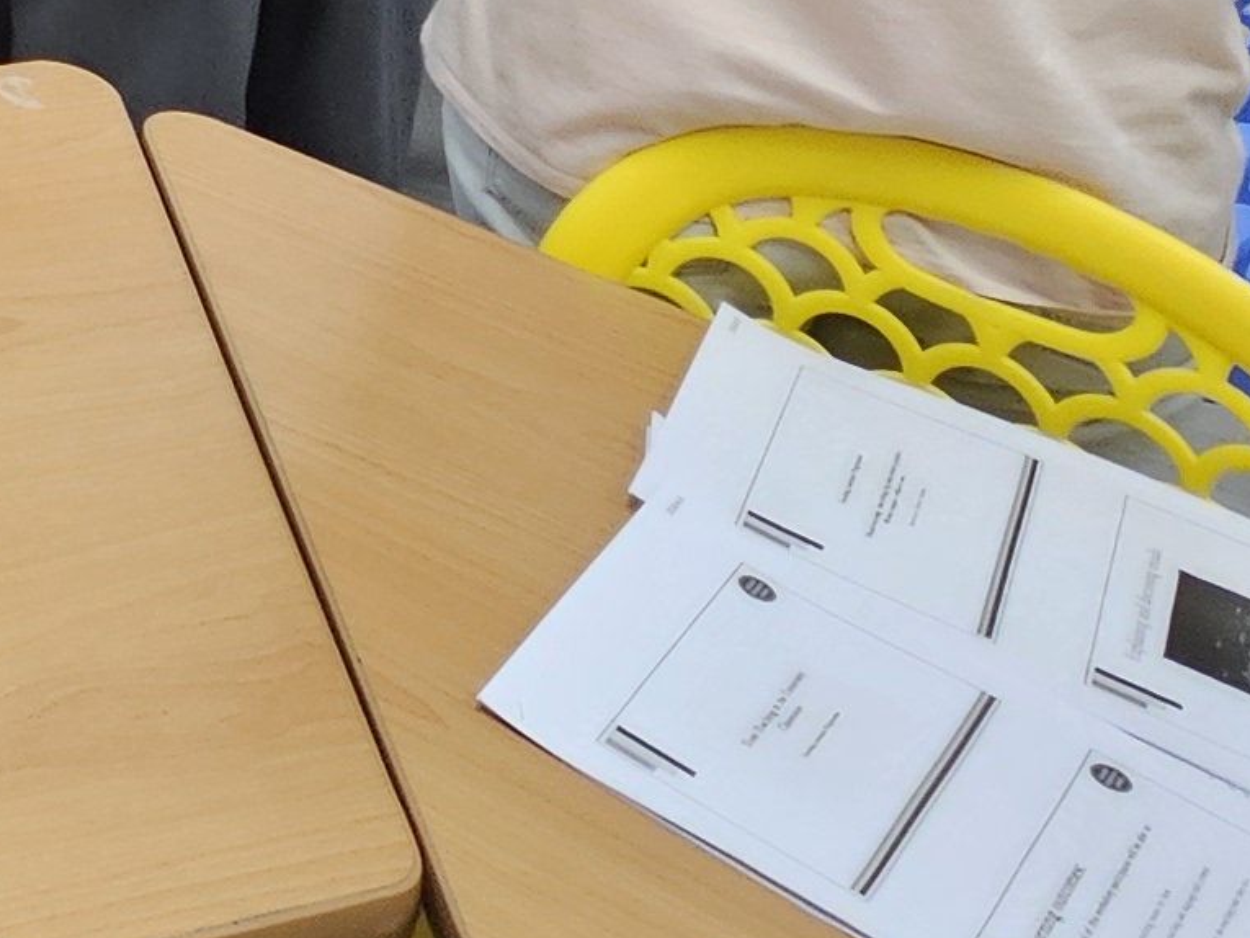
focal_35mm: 68
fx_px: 2456
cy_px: -1119
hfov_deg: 17.9
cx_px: -1345
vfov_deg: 15.5
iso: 80
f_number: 2.2
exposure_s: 1/60
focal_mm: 2.2
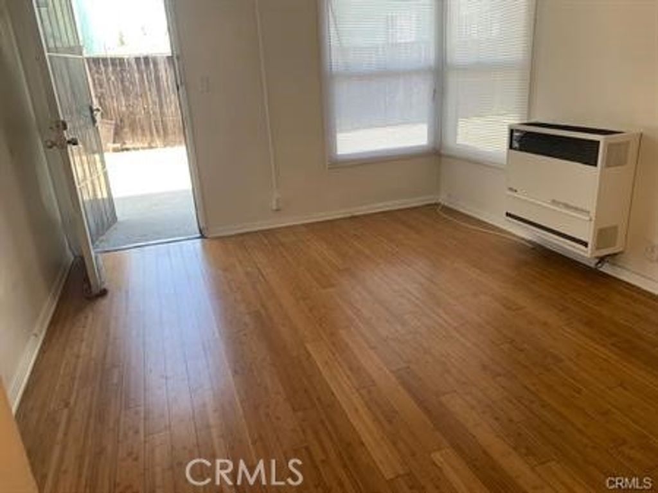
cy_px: 246
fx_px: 494
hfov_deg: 67.3
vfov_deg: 53.0
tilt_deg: -17.9
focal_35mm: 26
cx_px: 329
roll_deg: +2.4
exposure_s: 1/120
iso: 40
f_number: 1.8
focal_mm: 4.25
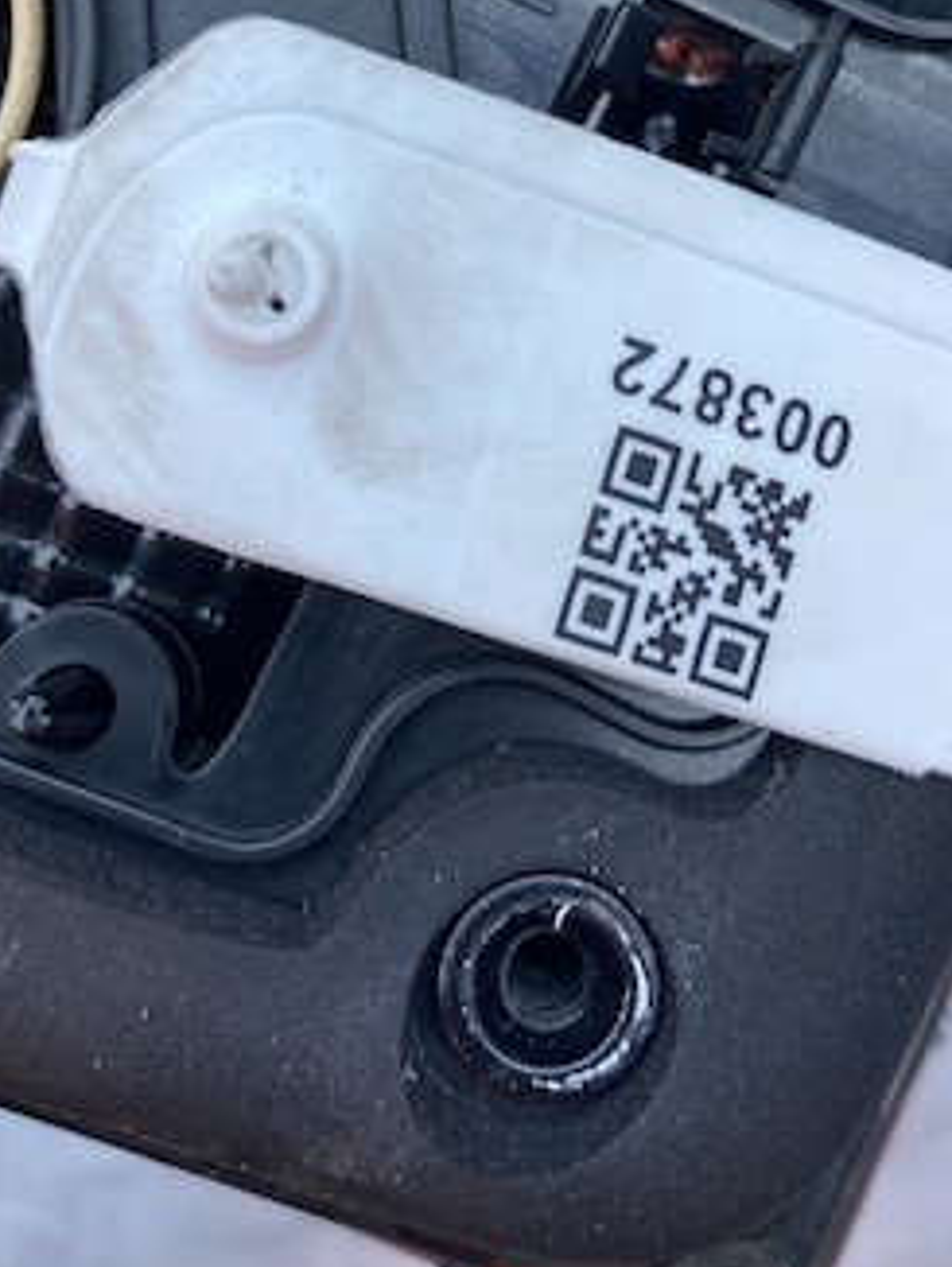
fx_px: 1868
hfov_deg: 28.6
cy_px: 167
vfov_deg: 35.6
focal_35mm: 51
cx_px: 521
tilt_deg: -71.4
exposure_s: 1/788
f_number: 1.8
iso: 32
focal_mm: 4.25
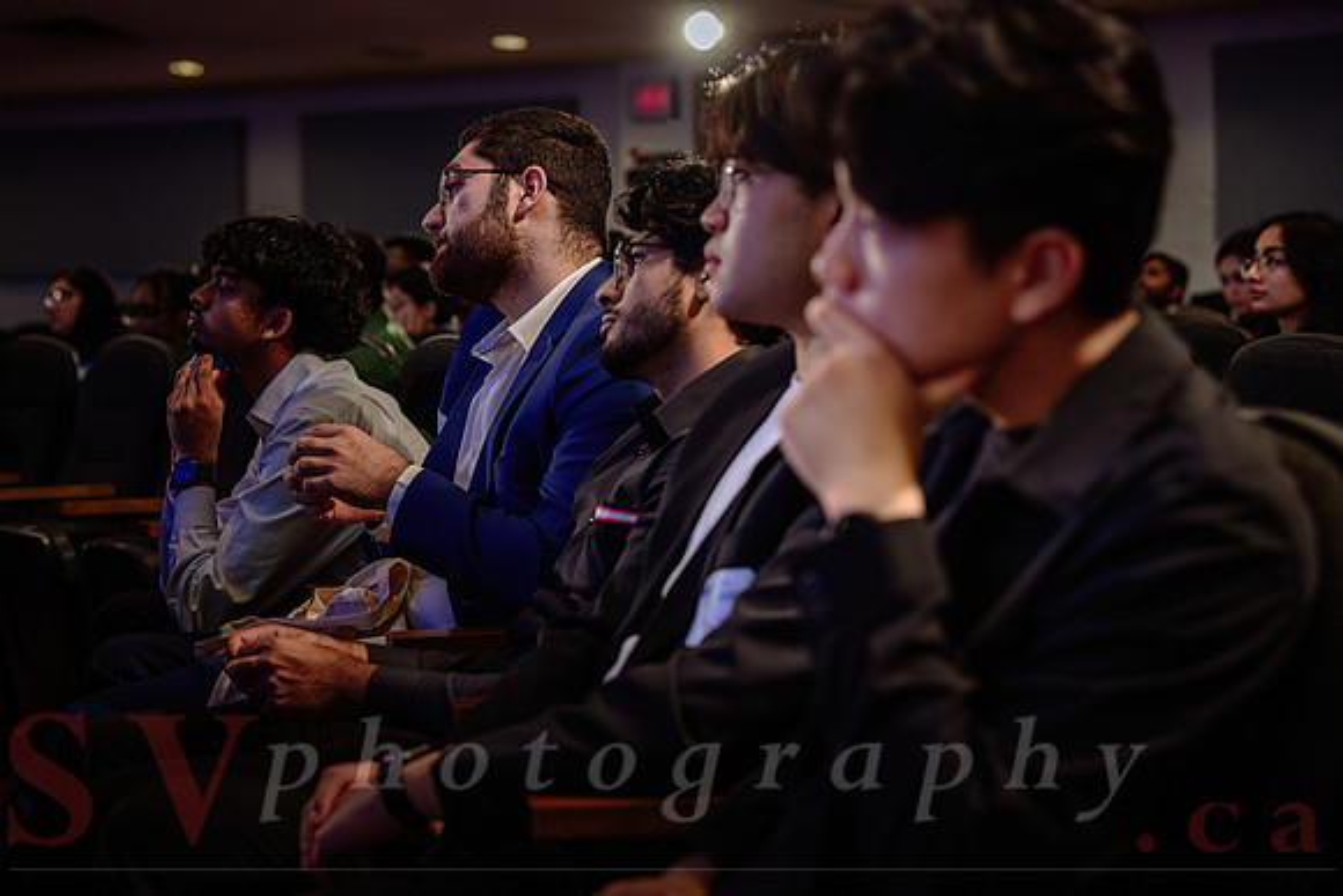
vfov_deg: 19.5
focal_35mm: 70
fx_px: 2612
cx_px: 672
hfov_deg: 28.8
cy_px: 448
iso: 1600
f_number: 4
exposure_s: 1/50
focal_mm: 70
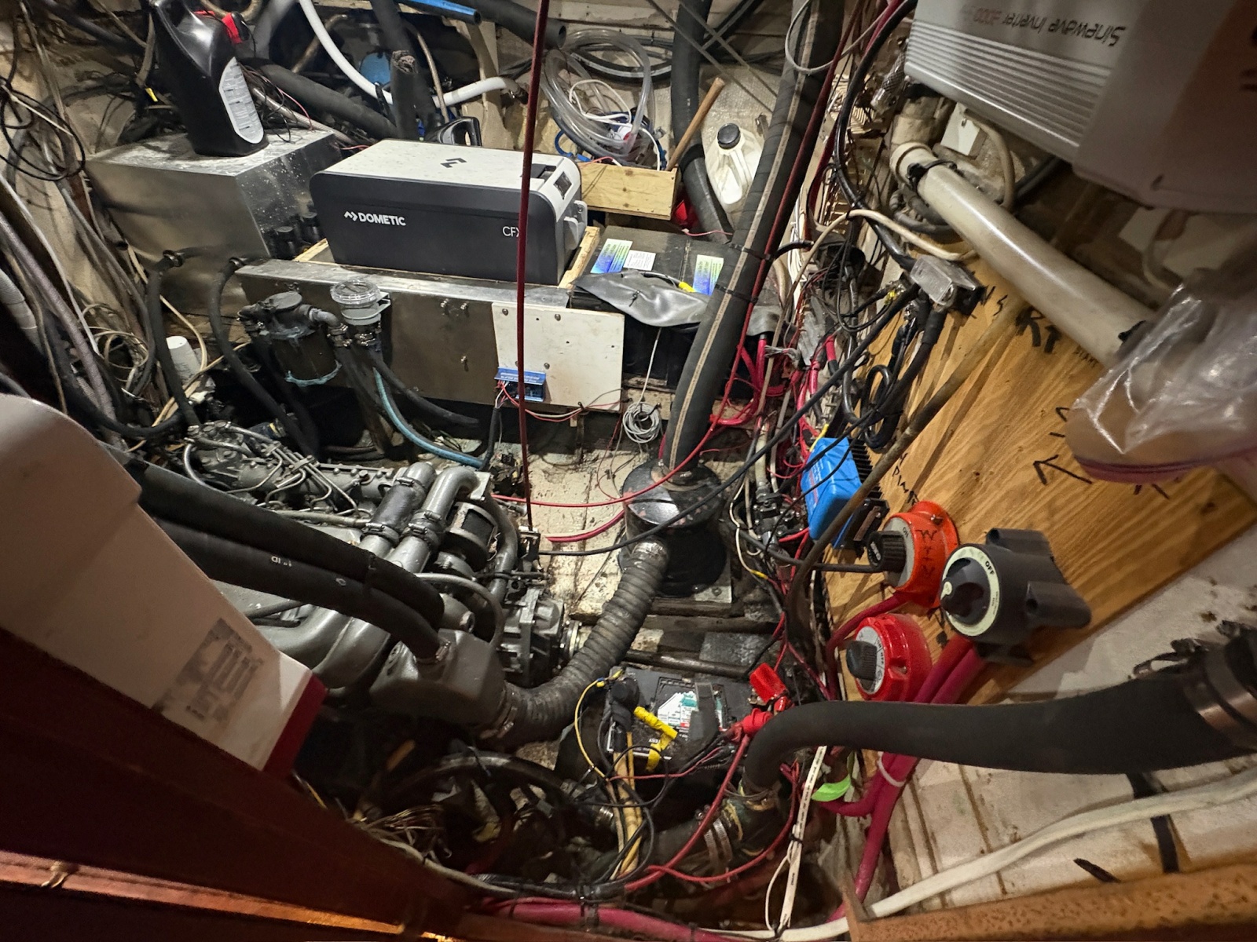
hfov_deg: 102.1
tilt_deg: -46.2
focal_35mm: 14
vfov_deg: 85.7
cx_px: 628
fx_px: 508
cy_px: 471
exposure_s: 1/30
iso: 1000
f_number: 2.2
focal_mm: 2.22
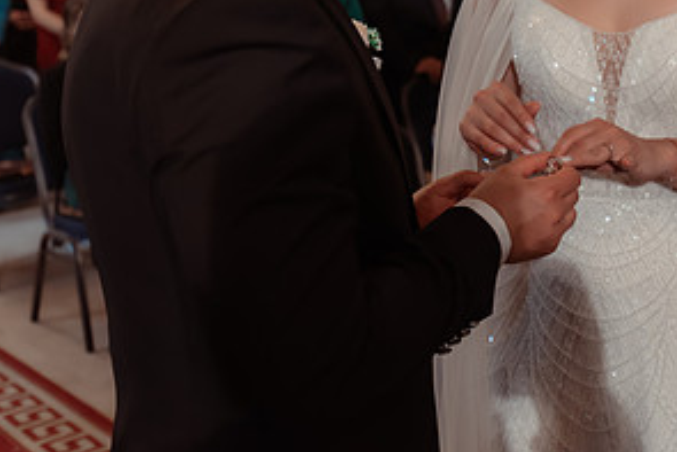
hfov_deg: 32.6
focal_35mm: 59
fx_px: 1110
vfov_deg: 22.3
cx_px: 574
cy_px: 17
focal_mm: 30
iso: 1600
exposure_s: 1/160
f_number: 2.8
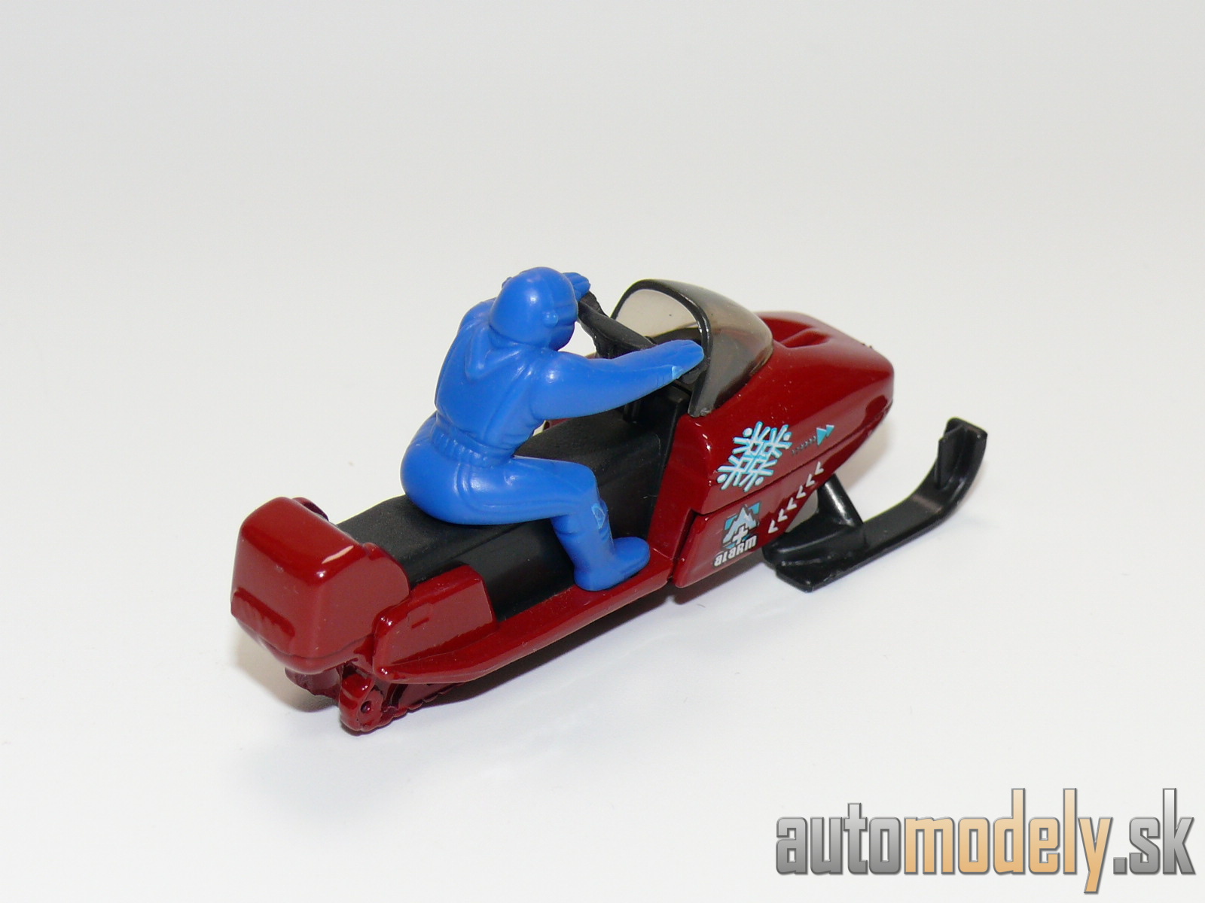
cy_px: 452
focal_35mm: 89
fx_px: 3098
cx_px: 602
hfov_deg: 22.0
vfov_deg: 16.6
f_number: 4
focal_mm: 12.5
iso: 100
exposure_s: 1/30
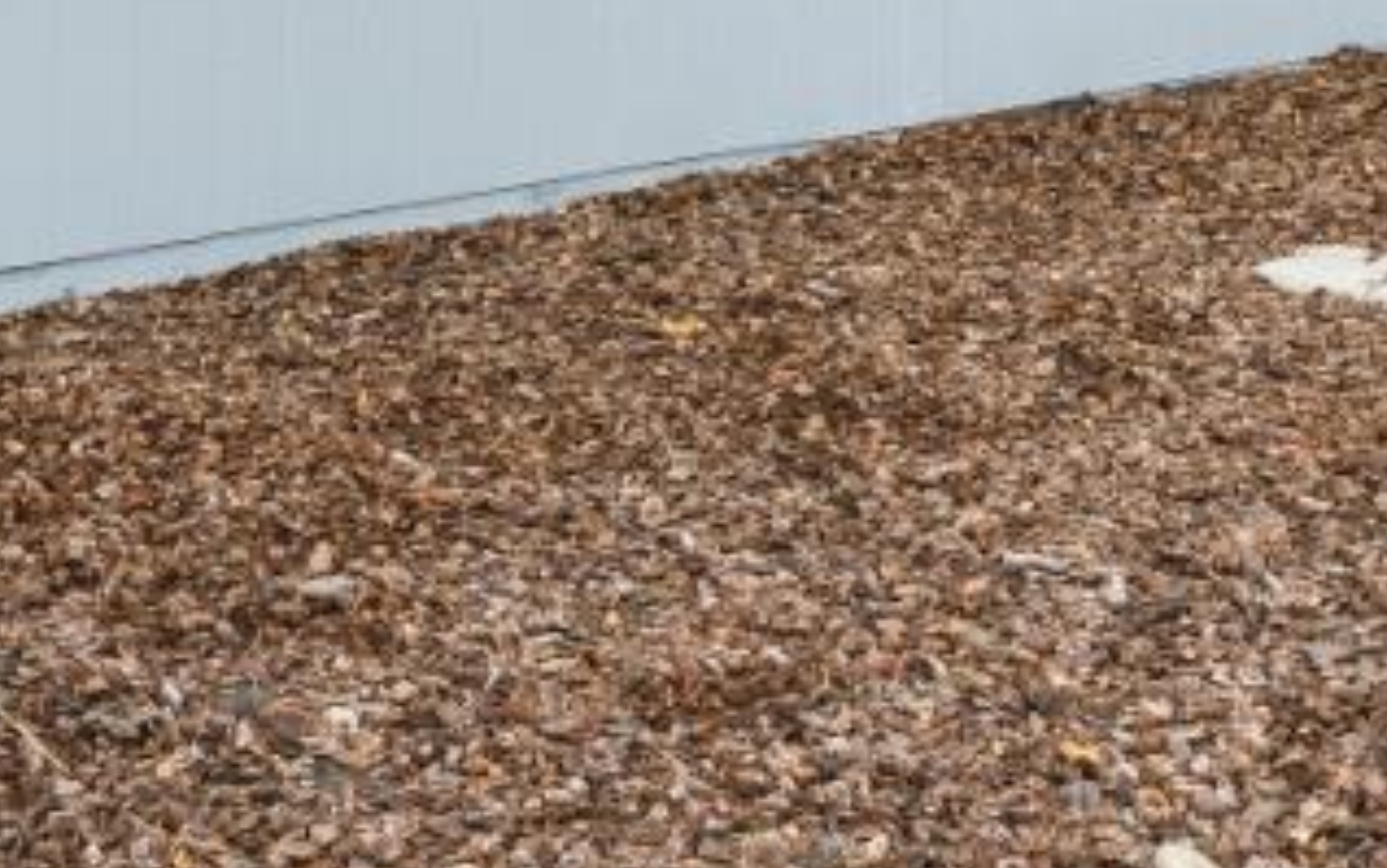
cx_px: 410
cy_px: -384
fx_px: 2912
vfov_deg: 15.8
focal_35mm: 77
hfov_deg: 26.6
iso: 100
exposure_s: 1/200
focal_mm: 16
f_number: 4
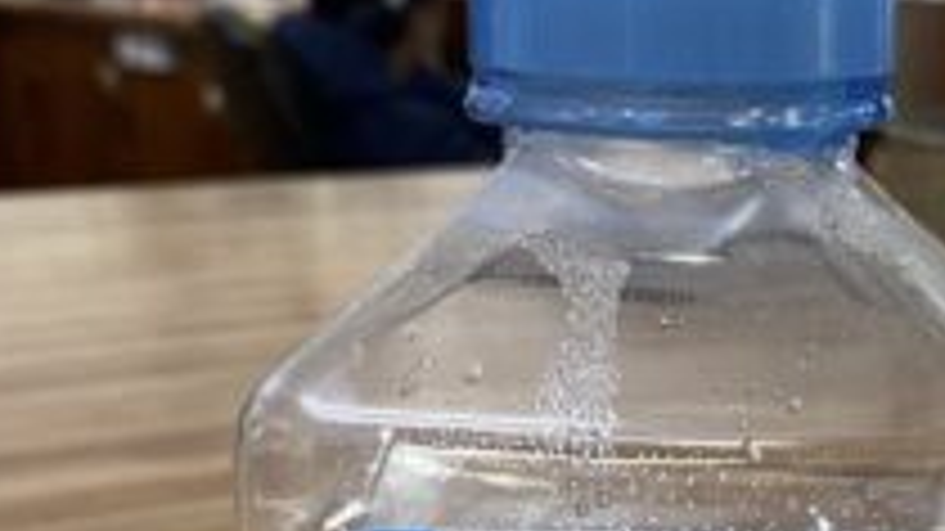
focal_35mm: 54
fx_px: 1353
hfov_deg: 37.0
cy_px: 580
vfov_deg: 21.1
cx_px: 770
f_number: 1.8
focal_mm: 4.25
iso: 125
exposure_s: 1/50
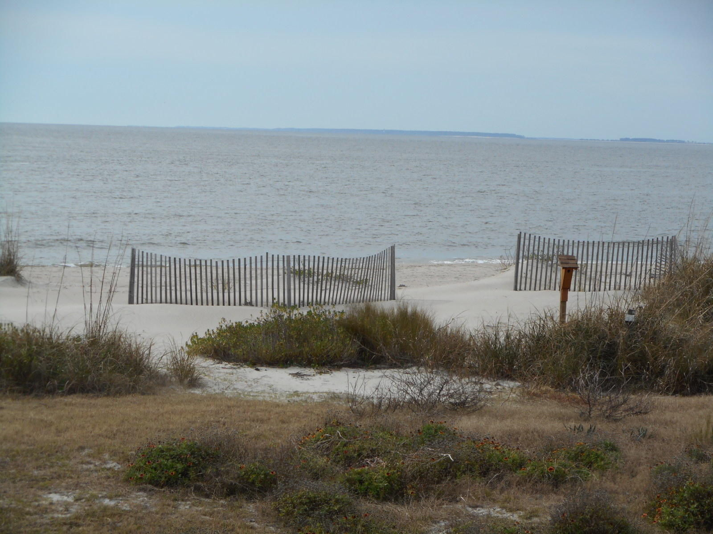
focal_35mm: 102
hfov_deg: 19.3
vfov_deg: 14.5
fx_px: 2101
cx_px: 356
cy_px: 267
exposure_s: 1/320
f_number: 5.8
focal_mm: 18.2
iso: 80
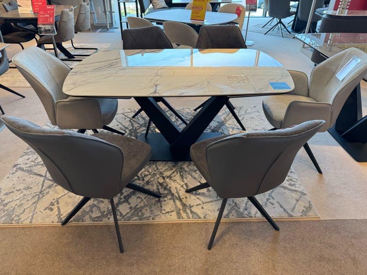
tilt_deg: -34.4
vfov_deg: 56.8
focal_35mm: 24
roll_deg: -0.1
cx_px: 184
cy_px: 138
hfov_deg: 71.6
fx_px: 254
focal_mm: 6.76
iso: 80
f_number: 1.78
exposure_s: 1/100
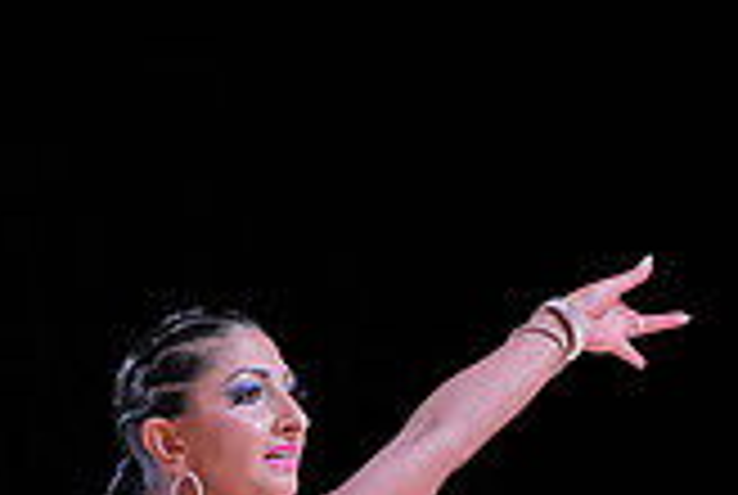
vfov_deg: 4.3
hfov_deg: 6.3
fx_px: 6592
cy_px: 763
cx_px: -387
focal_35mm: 321
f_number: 6.3
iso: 2000
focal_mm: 91
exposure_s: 1/400
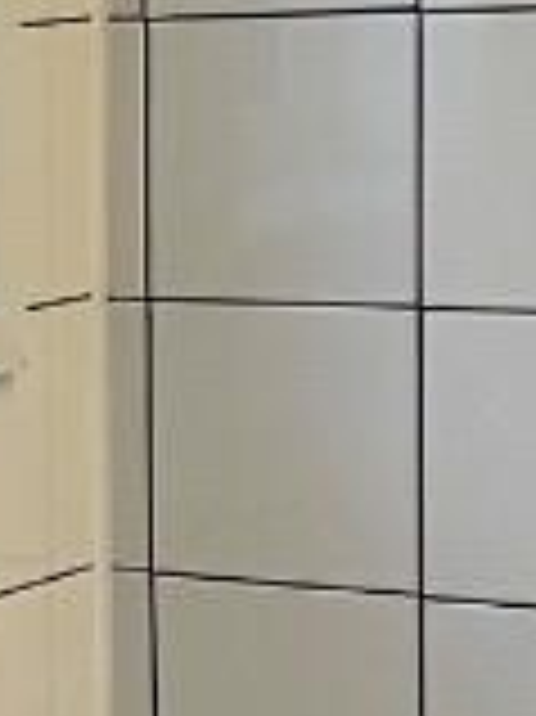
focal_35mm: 181
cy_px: 500
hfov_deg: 7.5
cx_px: -851
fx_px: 3742
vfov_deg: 10.9
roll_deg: +4.3
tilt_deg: -8.7
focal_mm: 6.86
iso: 200
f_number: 1.78
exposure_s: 1/100
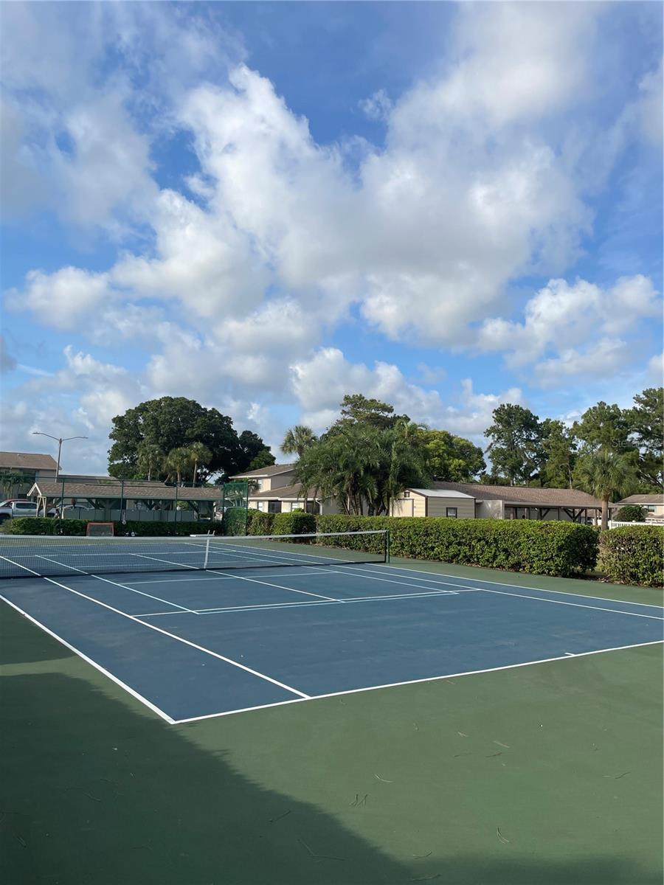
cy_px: 442
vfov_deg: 67.3
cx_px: 332
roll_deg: -2.1
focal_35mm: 26
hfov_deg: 53.1
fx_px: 665
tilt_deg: +7.4
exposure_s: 1/3610
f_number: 1.6
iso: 32
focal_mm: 4.2
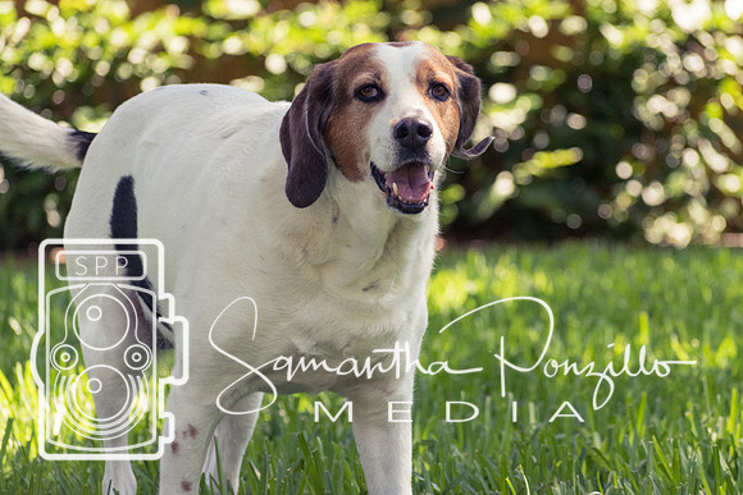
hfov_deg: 9.3
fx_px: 4553
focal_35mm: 221
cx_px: 400
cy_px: 234
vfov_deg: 6.2
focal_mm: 135
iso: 720
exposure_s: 1/1000
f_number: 4.8
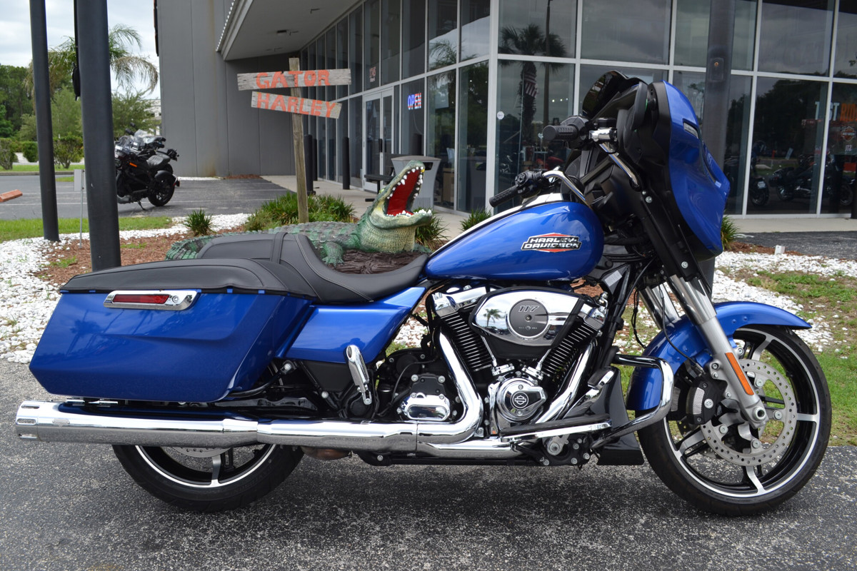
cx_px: 428
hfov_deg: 61.9
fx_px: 714
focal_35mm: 30
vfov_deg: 43.6
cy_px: 286
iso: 100
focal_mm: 20
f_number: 7.1
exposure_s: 1/200
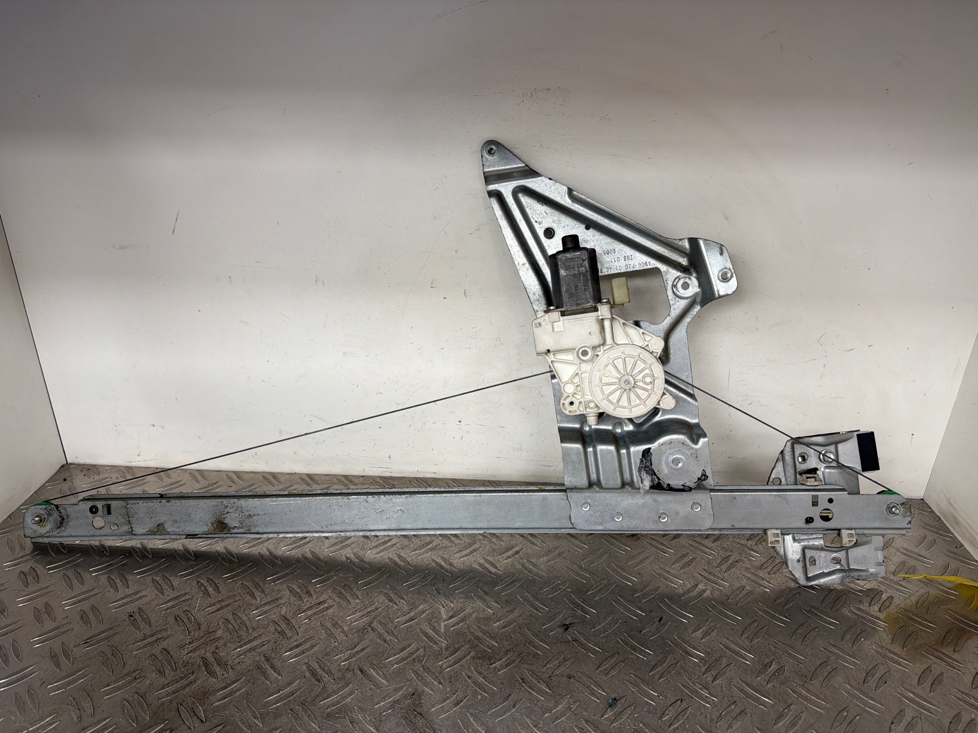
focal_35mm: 24
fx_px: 678
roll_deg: -1.0
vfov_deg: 56.8
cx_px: 489
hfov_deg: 71.6
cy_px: 366
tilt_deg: -23.7
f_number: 1.78
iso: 125
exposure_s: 1/100
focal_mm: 6.76
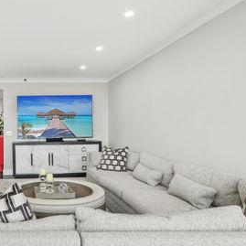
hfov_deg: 49.1
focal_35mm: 30
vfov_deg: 54.0
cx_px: 32
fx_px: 241
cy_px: 128
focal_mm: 19
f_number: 8
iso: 250
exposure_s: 1/25
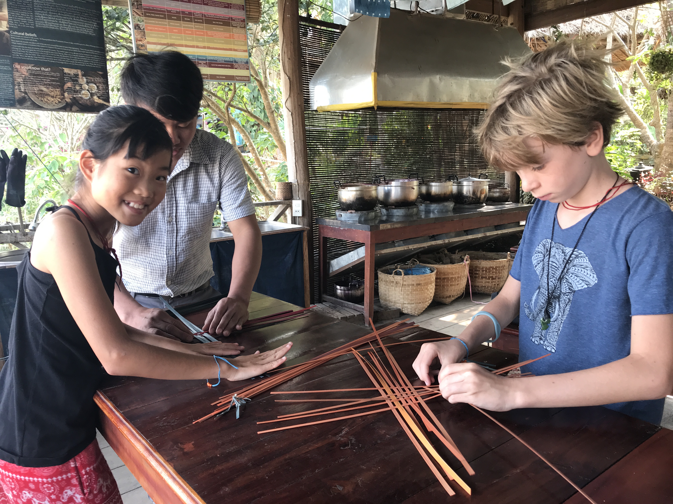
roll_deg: +2.5
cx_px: 336
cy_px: 252
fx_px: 544
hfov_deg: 63.4
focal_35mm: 28
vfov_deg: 49.7
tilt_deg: -8.8
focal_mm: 3.99
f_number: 1.8
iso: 32
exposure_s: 1/50
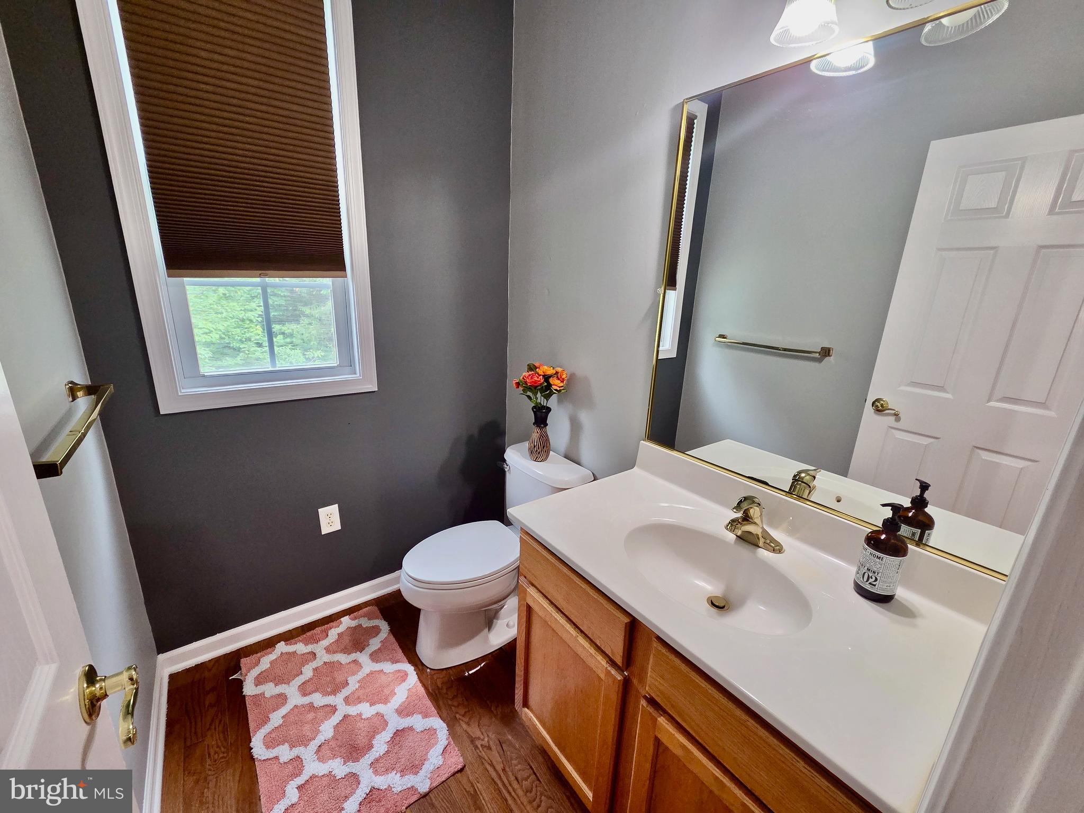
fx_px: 407
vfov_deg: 89.9
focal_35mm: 13
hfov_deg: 106.2
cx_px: 542
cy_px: 406
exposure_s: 1/60
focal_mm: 2.2
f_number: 2.2
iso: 250
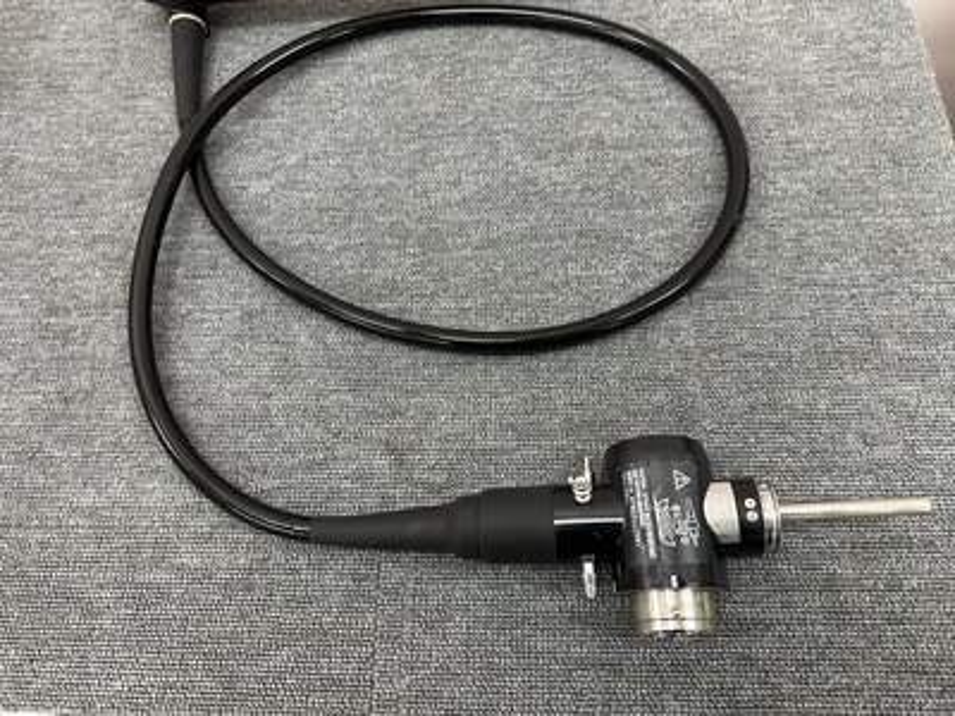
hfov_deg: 71.6
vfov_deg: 56.8
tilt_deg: -67.0
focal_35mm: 24
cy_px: 358
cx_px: 478
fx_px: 662
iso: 160
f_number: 1.78
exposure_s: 1/120
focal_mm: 6.86
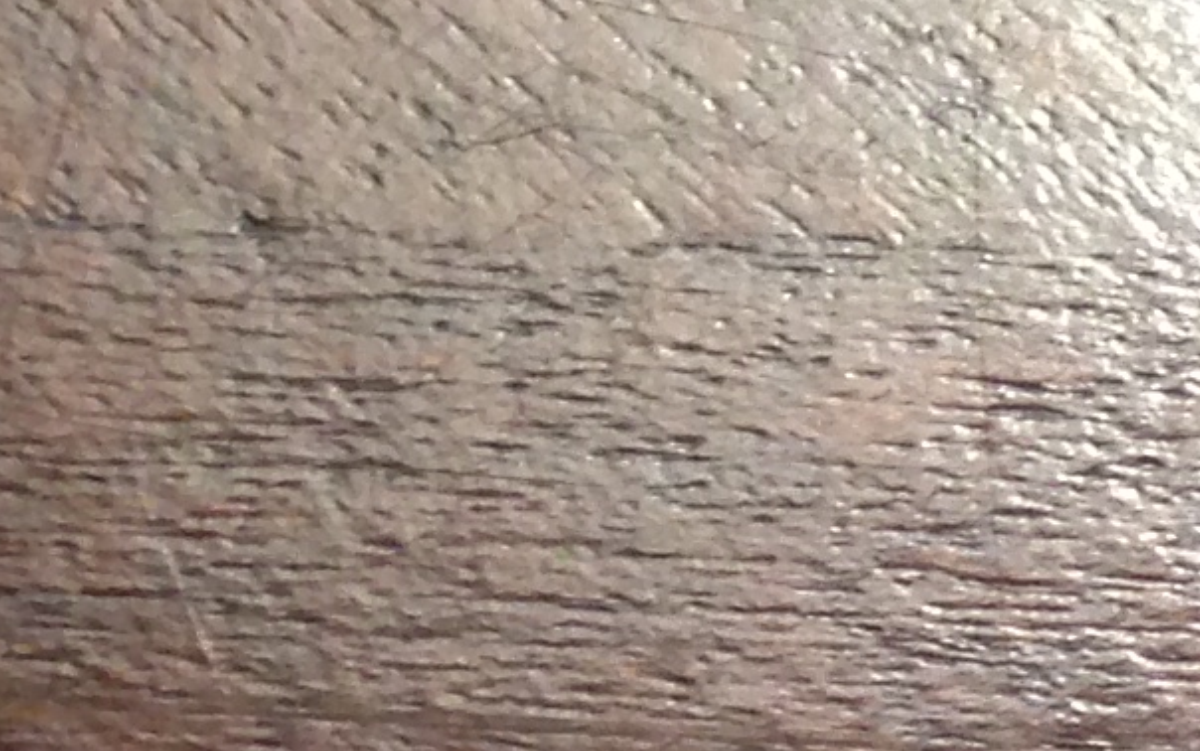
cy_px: 1979
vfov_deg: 6.5
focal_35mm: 189
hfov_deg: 9.4
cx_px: 3211
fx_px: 6183
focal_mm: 4.12
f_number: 2.4
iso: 200
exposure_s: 1/20
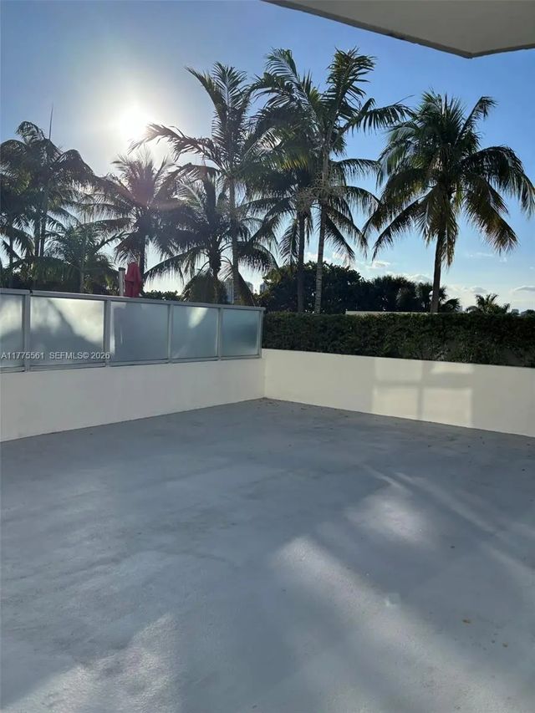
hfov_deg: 53.1
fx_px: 536
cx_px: 268
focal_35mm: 26
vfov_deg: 67.3
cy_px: 356
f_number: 1.6
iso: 50
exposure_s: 1/5076
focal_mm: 5.96
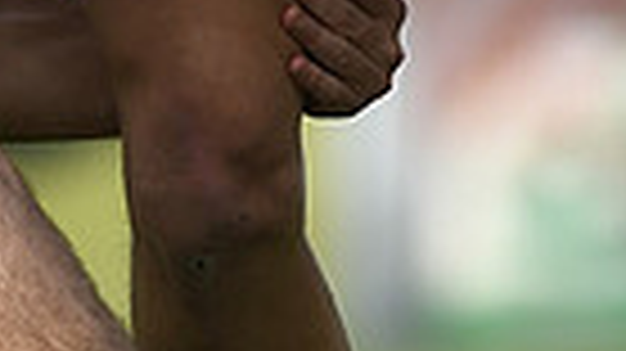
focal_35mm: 1958
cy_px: -500
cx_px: 32
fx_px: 32482
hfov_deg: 1.1
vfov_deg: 0.6
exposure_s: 1/4000
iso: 250
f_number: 2.8
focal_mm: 300
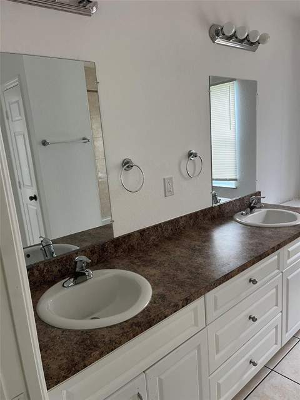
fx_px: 300
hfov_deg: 53.1
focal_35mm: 26
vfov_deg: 67.3
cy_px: 200
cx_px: 150
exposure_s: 1/60
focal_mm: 5.1
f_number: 1.6
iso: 200
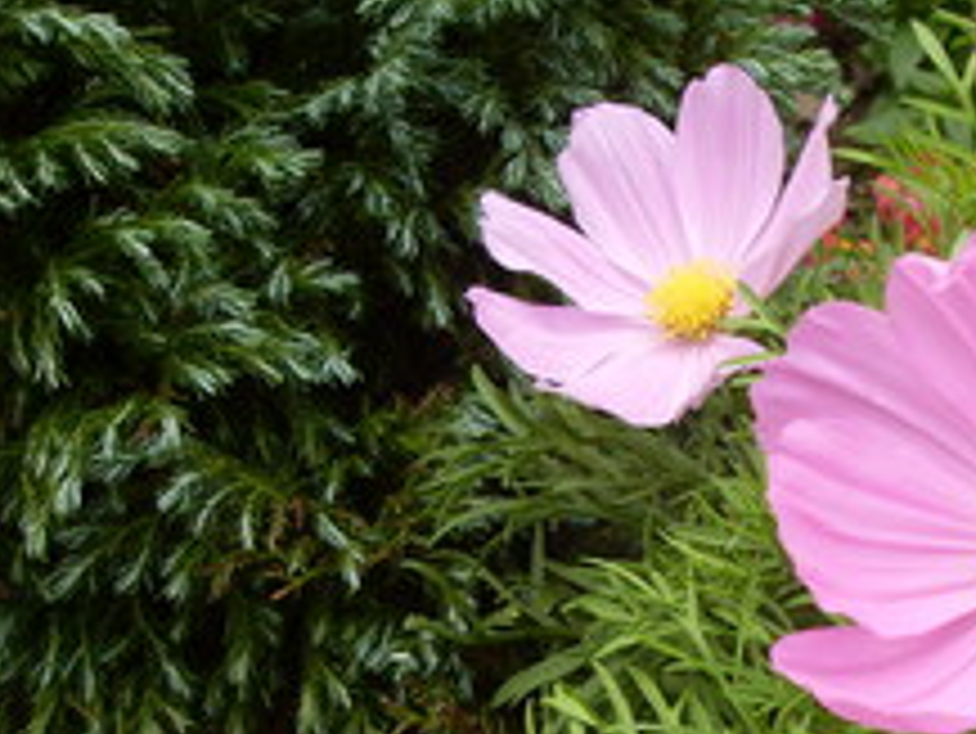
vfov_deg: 20.2
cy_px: 693
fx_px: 2003
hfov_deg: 25.9
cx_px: 985
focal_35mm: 71
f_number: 7
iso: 80
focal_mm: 6.3
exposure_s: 1/90
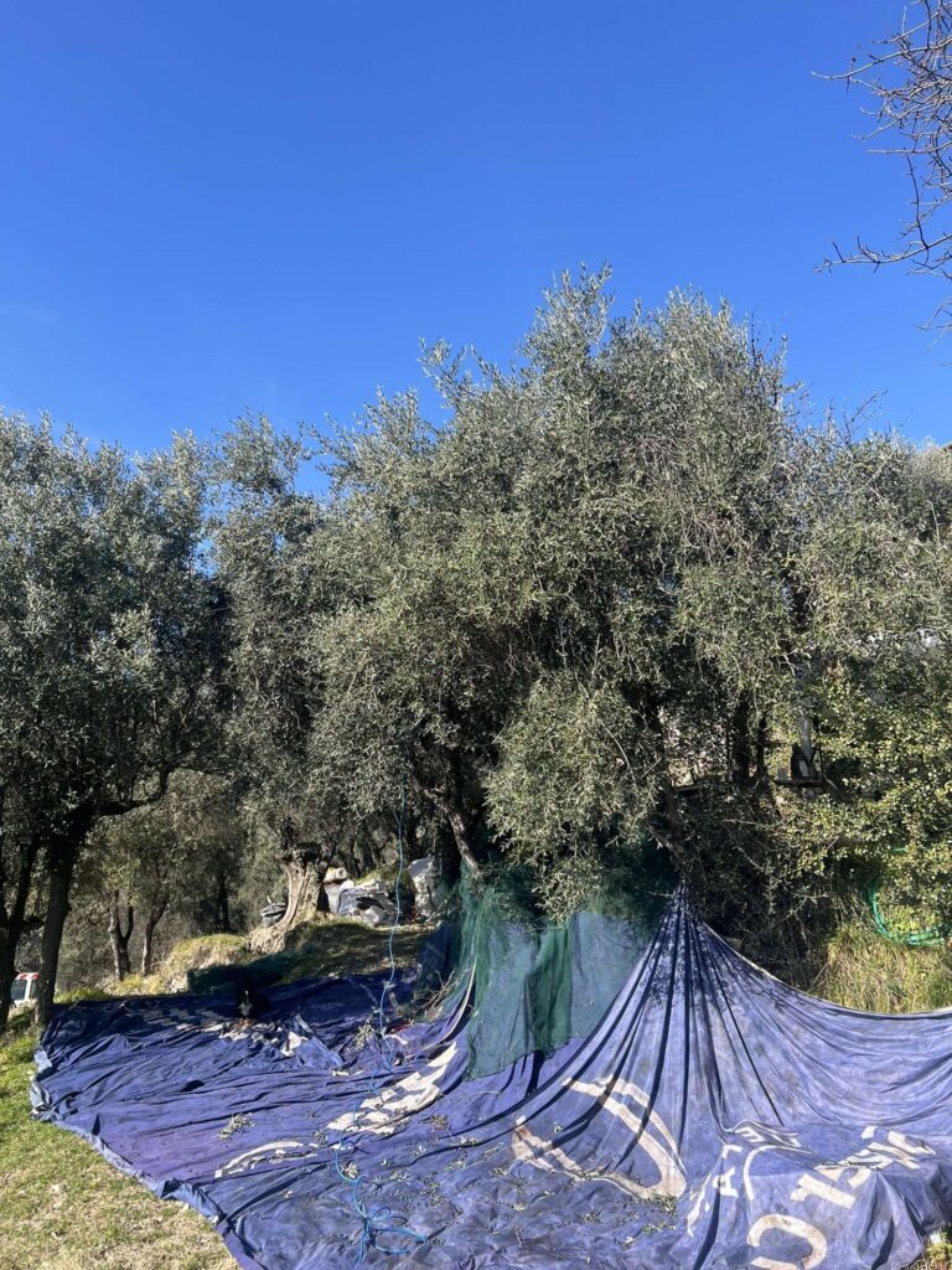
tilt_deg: +18.3
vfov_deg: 67.3
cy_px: 635
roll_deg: +0.2
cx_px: 476
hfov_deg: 53.1
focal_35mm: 26
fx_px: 953
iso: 50
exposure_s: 1/1724
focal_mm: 5.7
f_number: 1.5
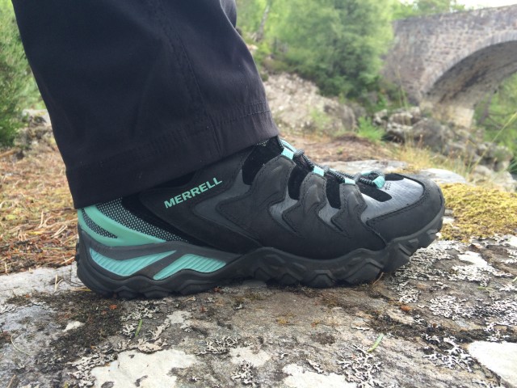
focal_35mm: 30
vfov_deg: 46.8
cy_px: 194
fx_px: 448
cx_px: 258
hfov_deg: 60.0
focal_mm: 4.12
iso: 32
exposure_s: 1/165
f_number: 2.2
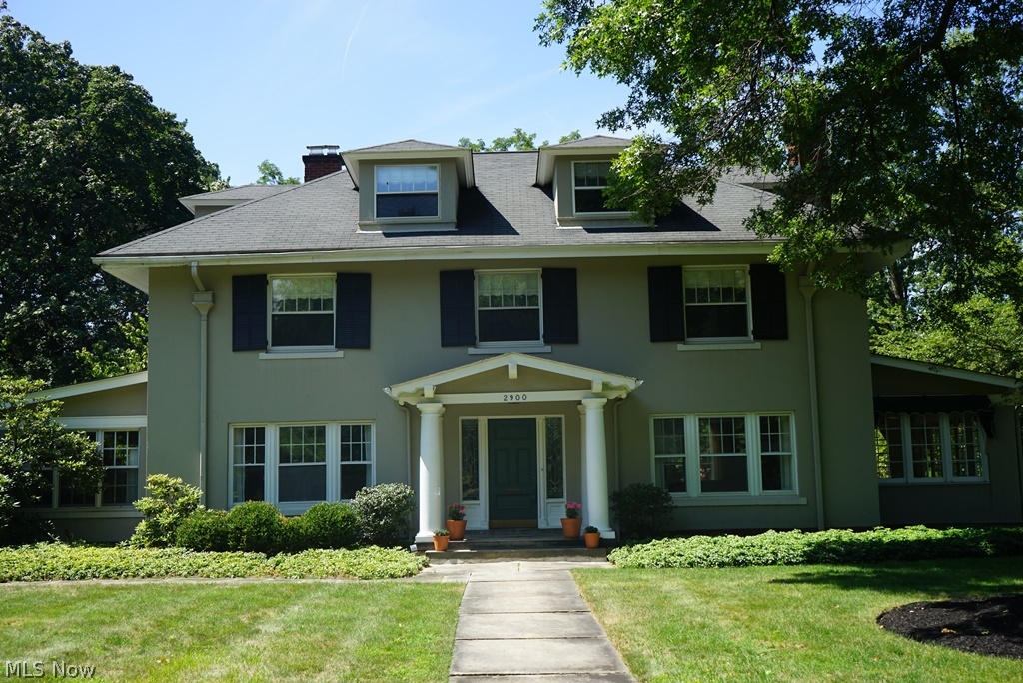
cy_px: 342
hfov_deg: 48.5
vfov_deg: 33.4
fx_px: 1137
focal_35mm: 40
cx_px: 512
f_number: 9
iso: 100
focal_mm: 40
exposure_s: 1/100
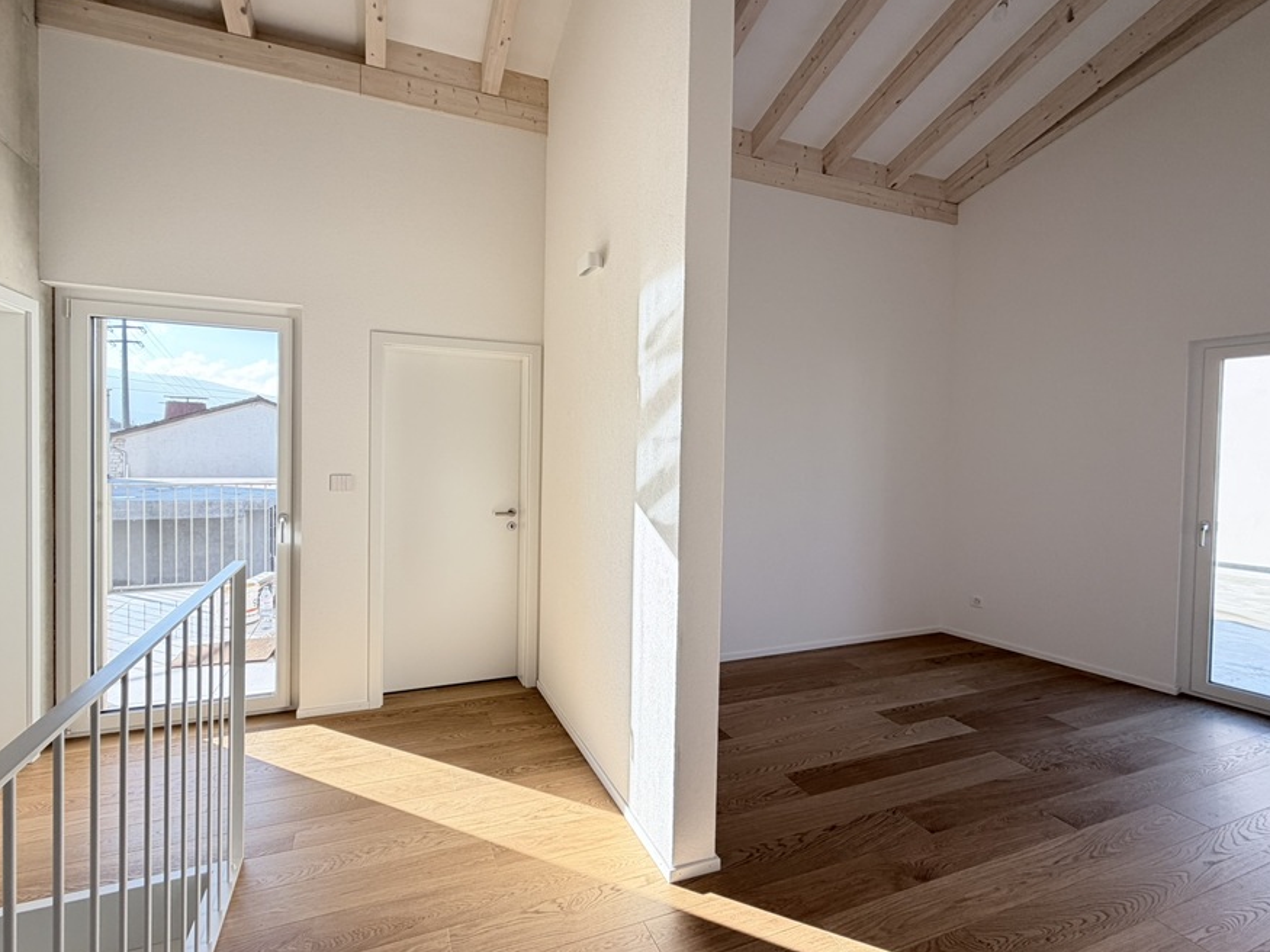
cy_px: 460
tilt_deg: -0.6
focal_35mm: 16
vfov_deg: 78.1
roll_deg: -0.6
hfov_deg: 94.4
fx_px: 587
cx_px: 597
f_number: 2.2
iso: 40
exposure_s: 1/122
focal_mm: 2.22
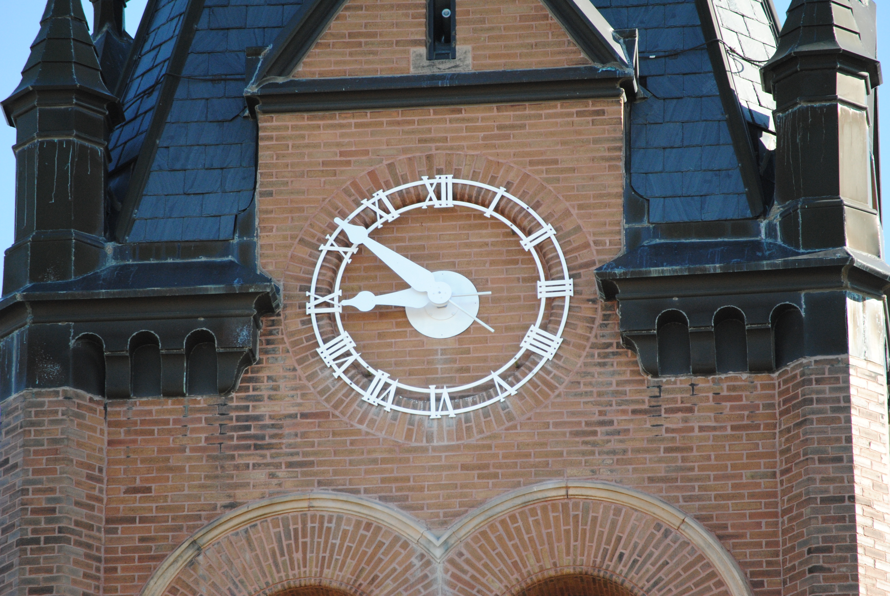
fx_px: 7426
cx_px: 445
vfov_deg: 4.6
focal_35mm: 300
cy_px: 298
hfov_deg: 6.9
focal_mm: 200
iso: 640
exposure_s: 1/500
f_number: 5.6
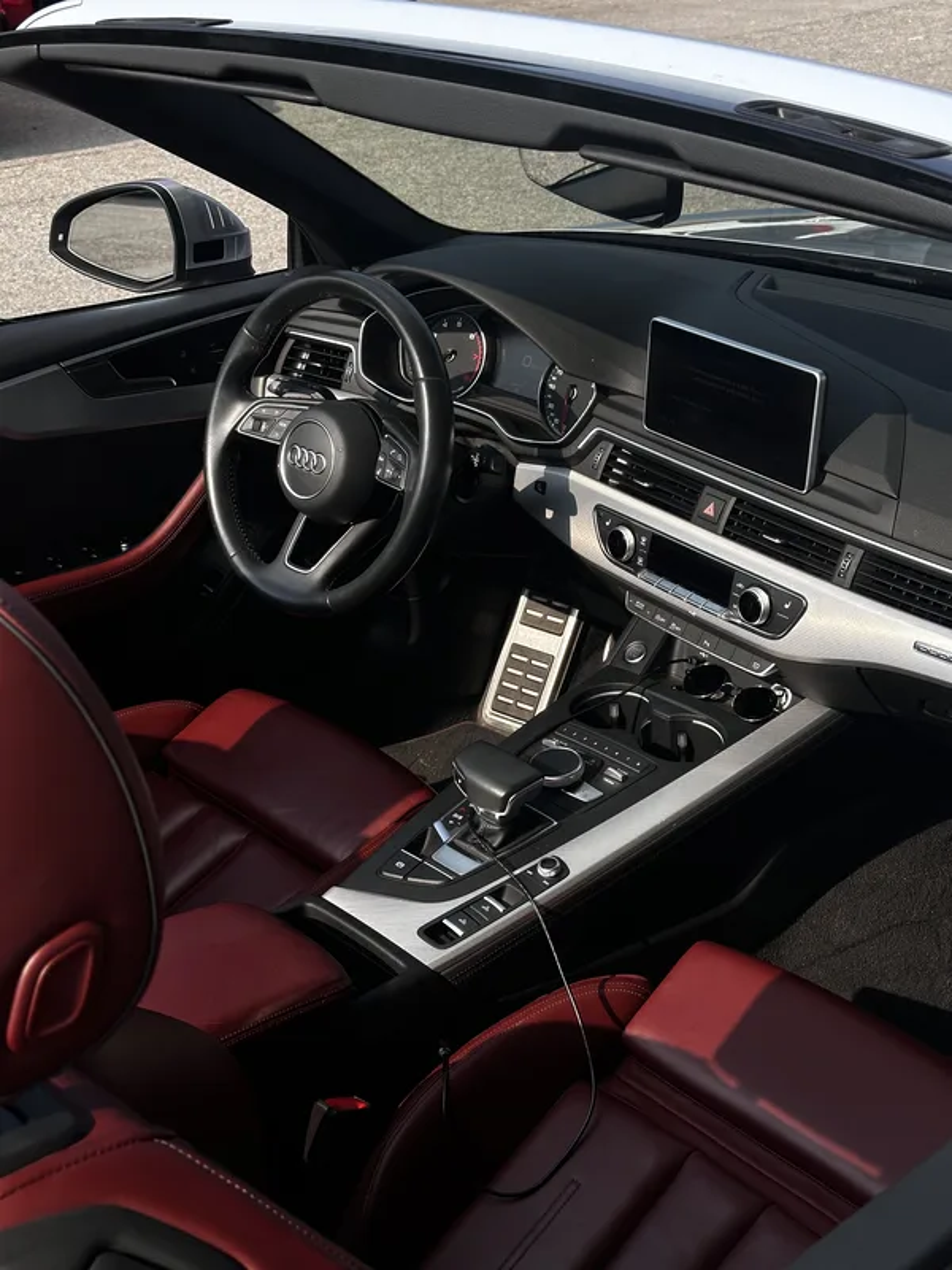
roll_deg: +3.3
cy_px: 635
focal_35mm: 48
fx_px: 1760
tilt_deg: -24.6
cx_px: 476
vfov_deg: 39.7
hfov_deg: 30.3
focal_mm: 6.86
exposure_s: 1/2890
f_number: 1.78
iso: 64
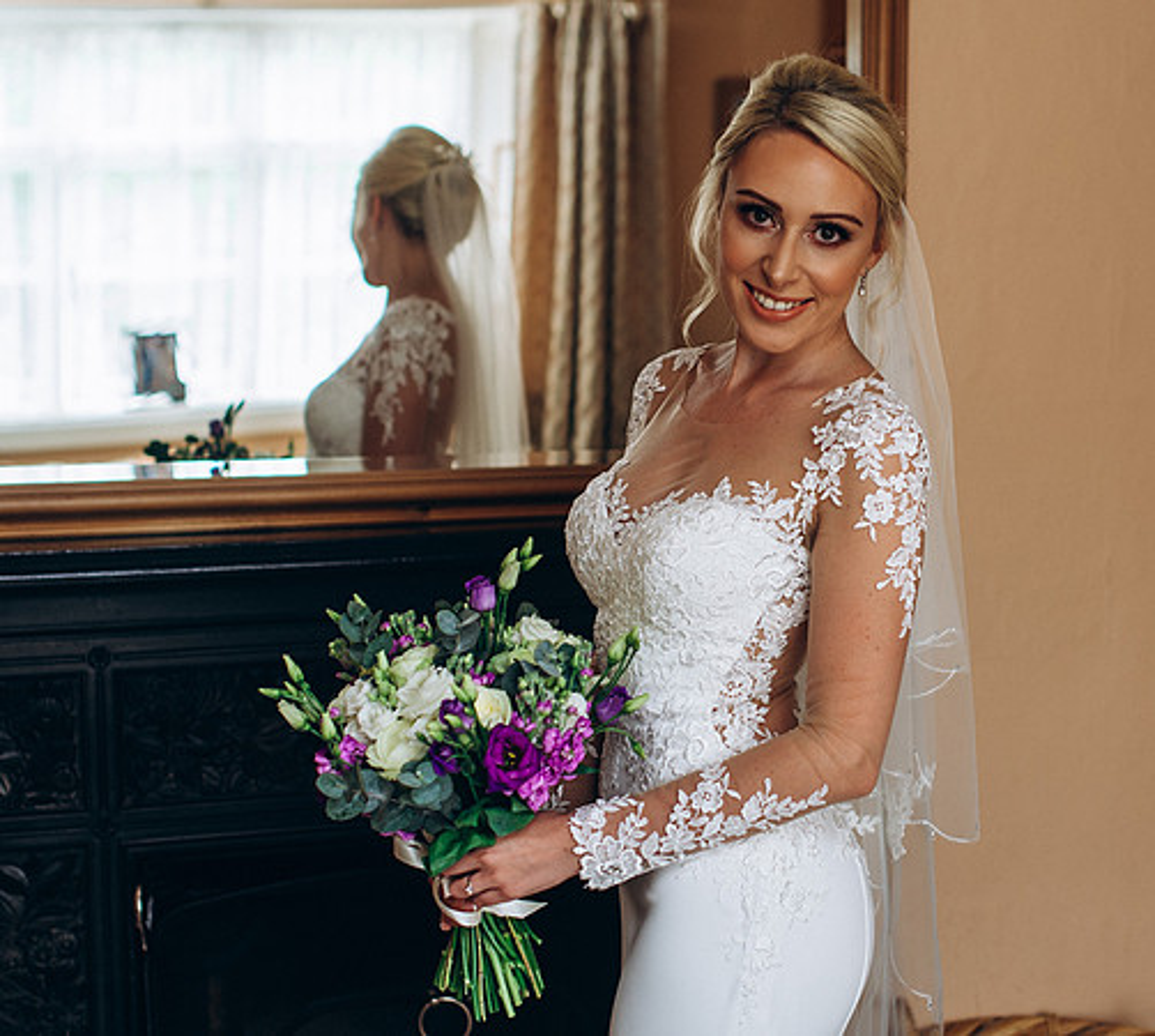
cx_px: 729
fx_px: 2467
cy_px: 480
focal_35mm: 69
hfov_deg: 26.3
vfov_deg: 23.7
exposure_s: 1/80
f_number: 2.2
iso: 160
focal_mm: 35
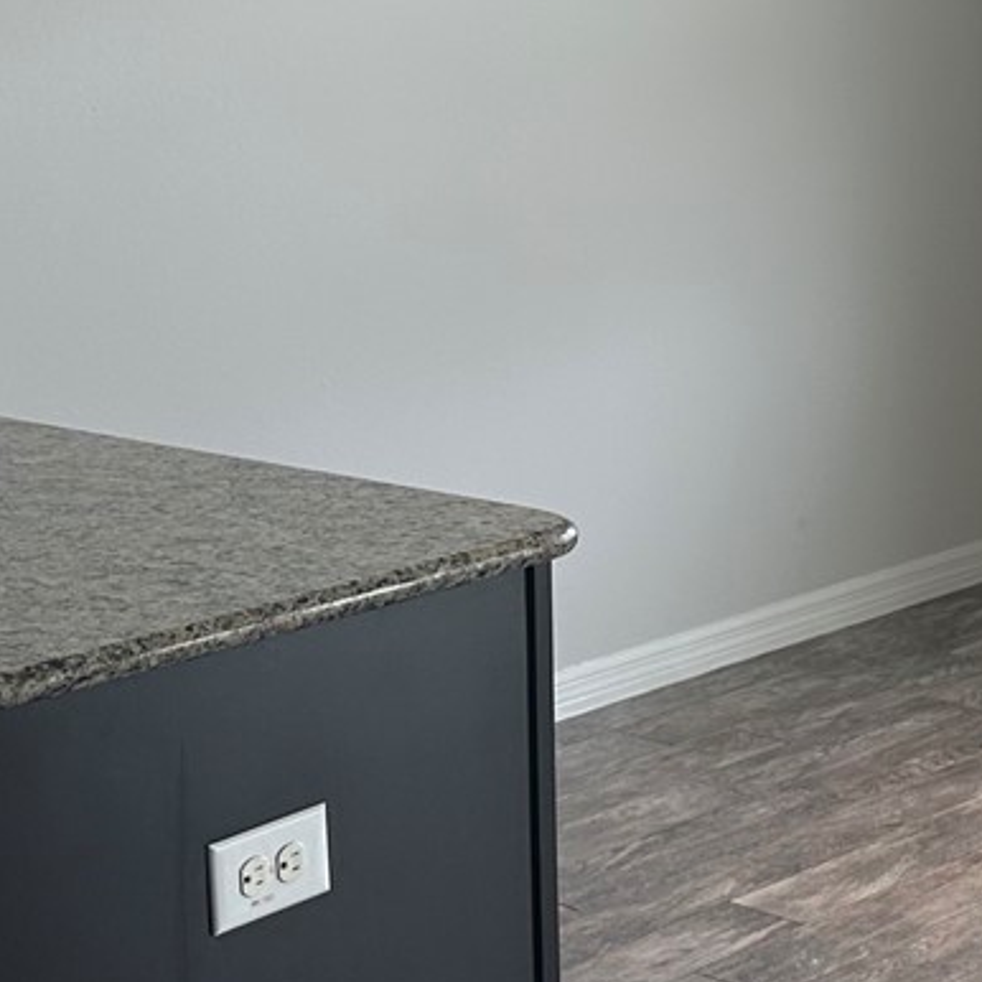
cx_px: 934
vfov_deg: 19.1
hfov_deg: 19.3
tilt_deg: -1.8
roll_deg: +0.9
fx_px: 2824
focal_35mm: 88
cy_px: -20
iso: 80
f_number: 1.78
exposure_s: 1/233
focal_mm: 6.86
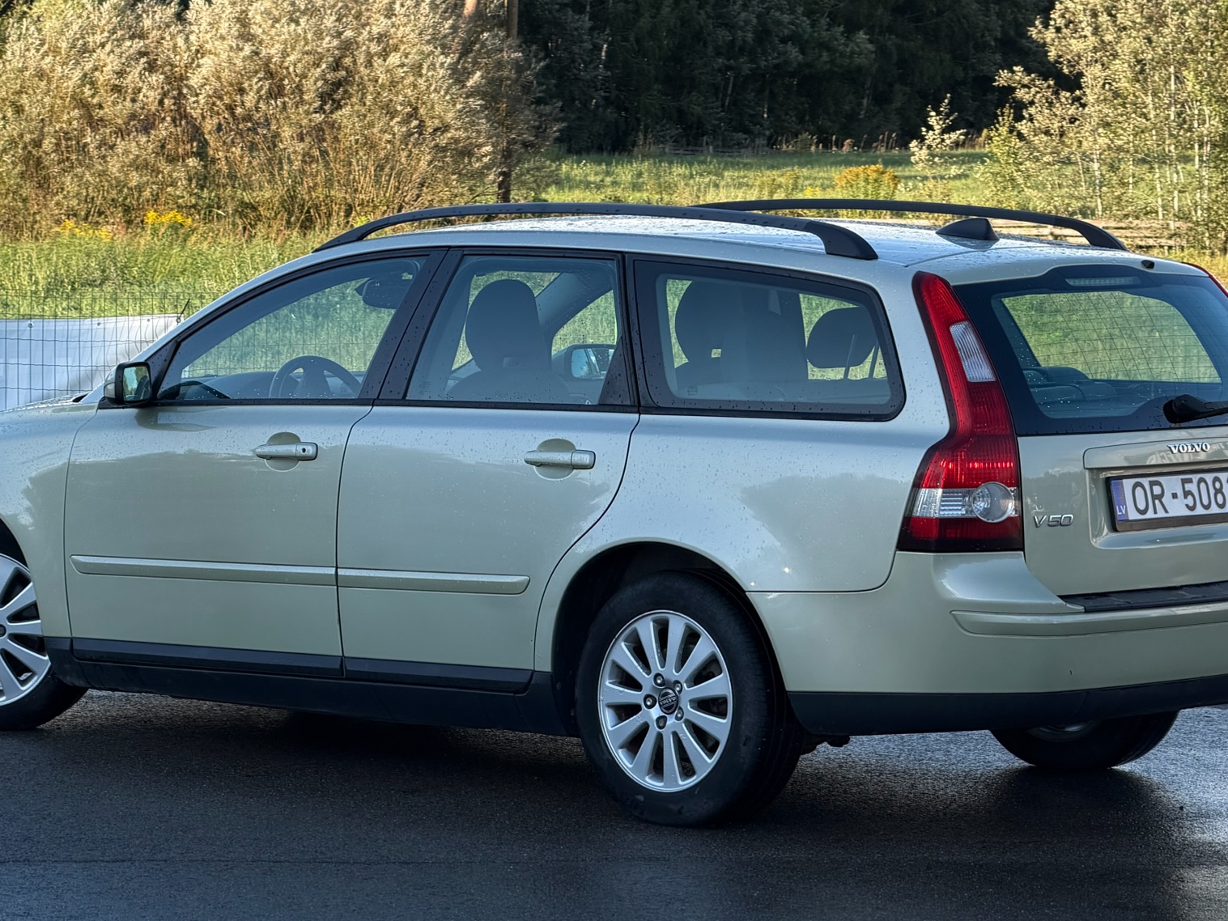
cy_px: 420
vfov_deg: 11.0
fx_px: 4789
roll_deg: +0.3
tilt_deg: -4.5
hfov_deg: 14.6
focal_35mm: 135
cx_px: 593
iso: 50
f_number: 2.8
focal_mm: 16.89
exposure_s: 1/458
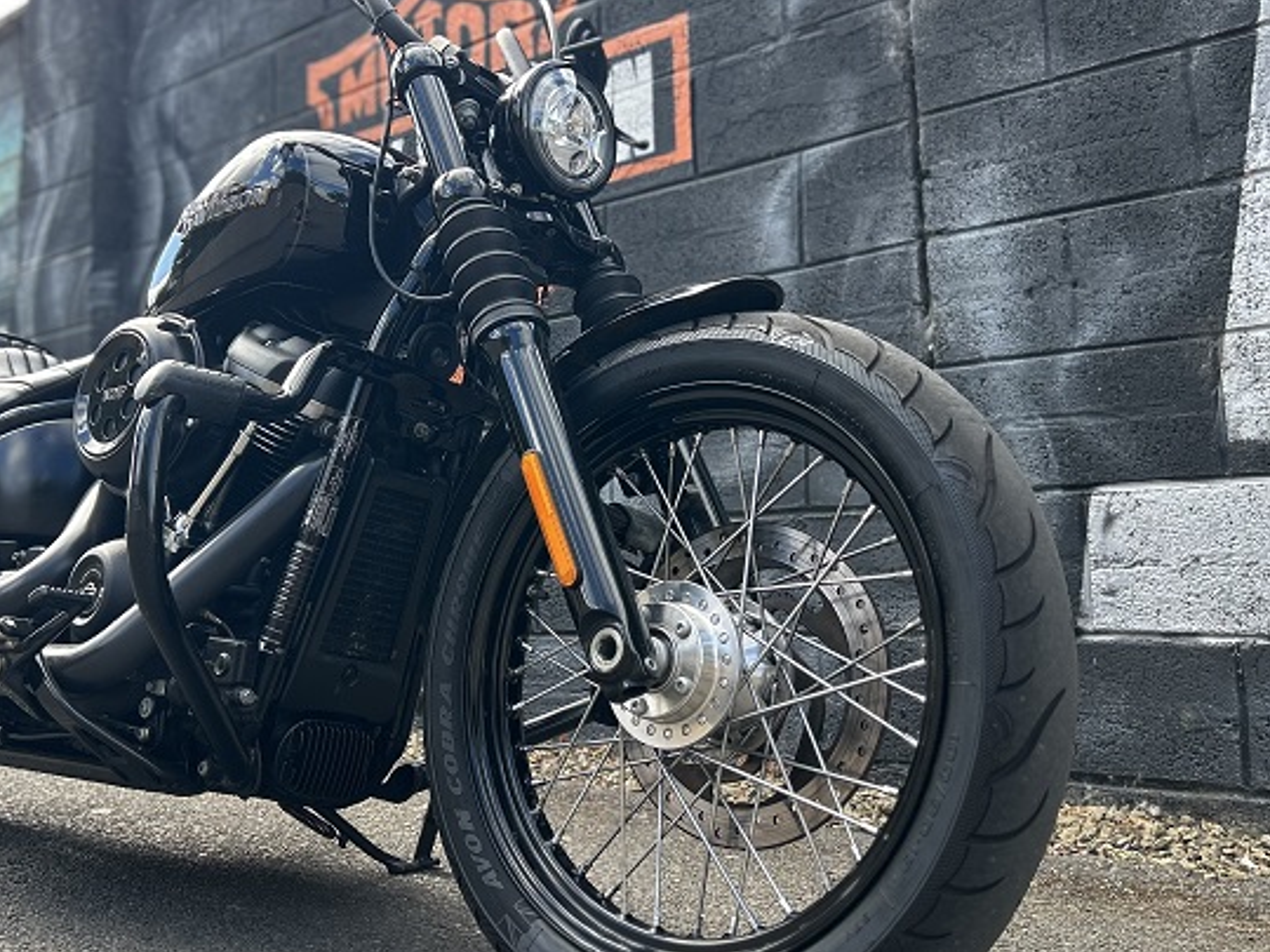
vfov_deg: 36.7
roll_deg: +0.7
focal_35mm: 39
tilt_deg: +7.5
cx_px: 477
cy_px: 403
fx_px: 1431
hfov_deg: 47.4
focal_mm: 5.7
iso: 50
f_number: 1.5
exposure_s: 1/597
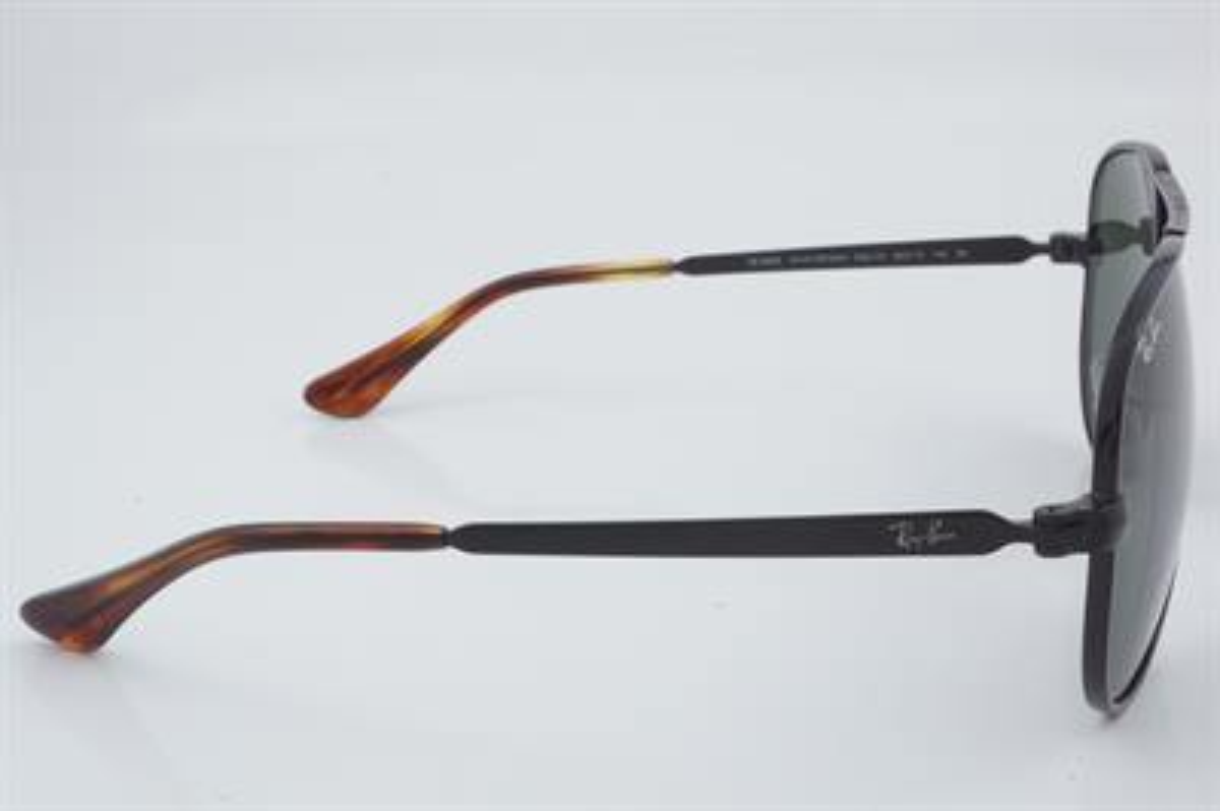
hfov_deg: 33.4
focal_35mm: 60
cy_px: 406
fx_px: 2032
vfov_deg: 22.6
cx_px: 610
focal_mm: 40
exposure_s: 1/3
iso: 100
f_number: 32
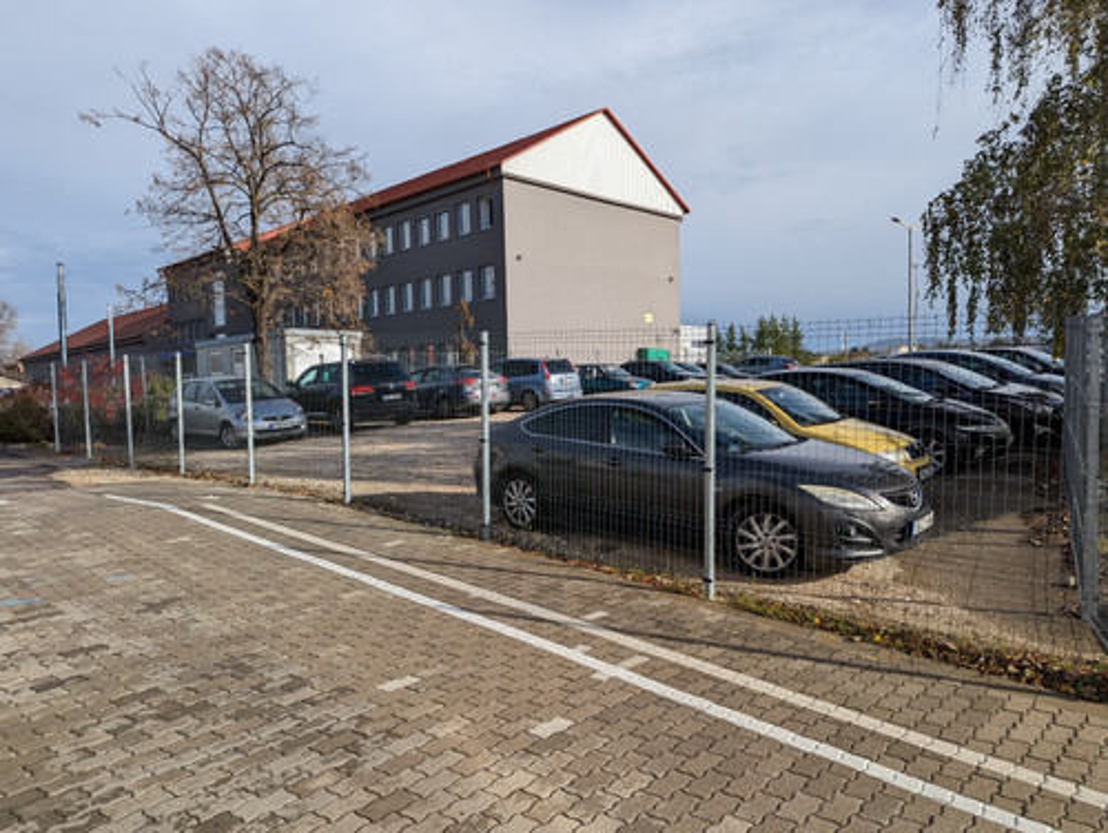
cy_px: 416
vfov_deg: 56.9
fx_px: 769
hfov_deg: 71.5
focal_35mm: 24
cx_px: 554
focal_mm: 6.81
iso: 47
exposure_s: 1/3058
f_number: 1.85
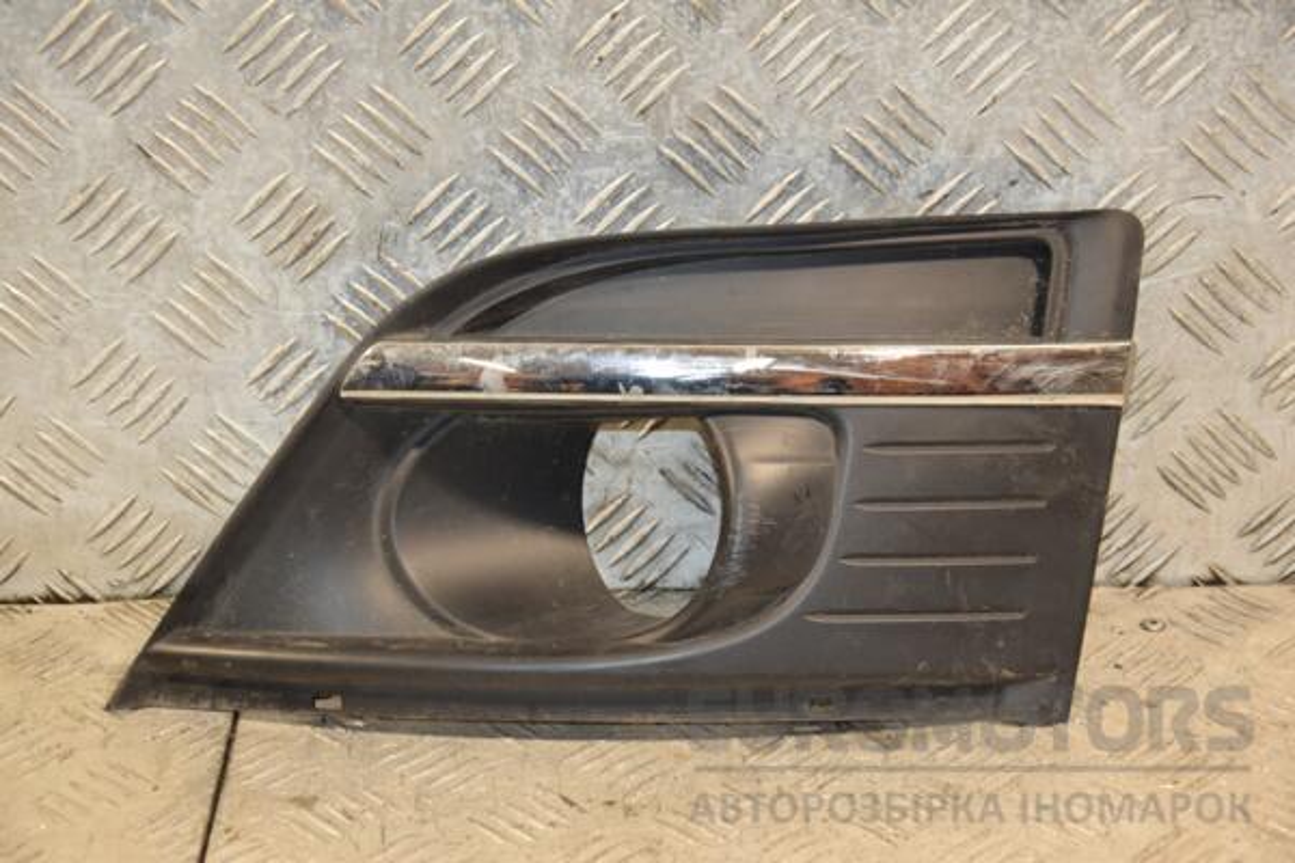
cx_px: 648
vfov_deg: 14.7
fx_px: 3345
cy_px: 432
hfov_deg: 21.9
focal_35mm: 93
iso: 800
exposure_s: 1/125
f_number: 5.3
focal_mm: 62
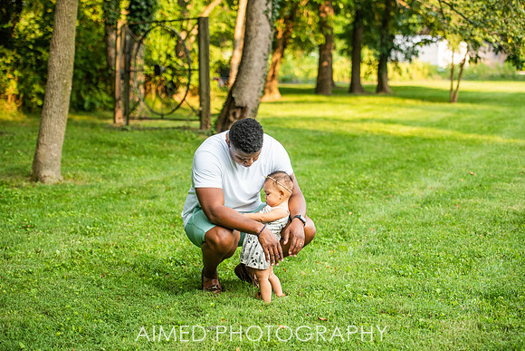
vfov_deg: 19.5
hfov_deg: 28.8
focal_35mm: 70
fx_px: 1021
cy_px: 176
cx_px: 262
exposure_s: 1/1000
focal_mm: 70
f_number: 2.8
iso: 800
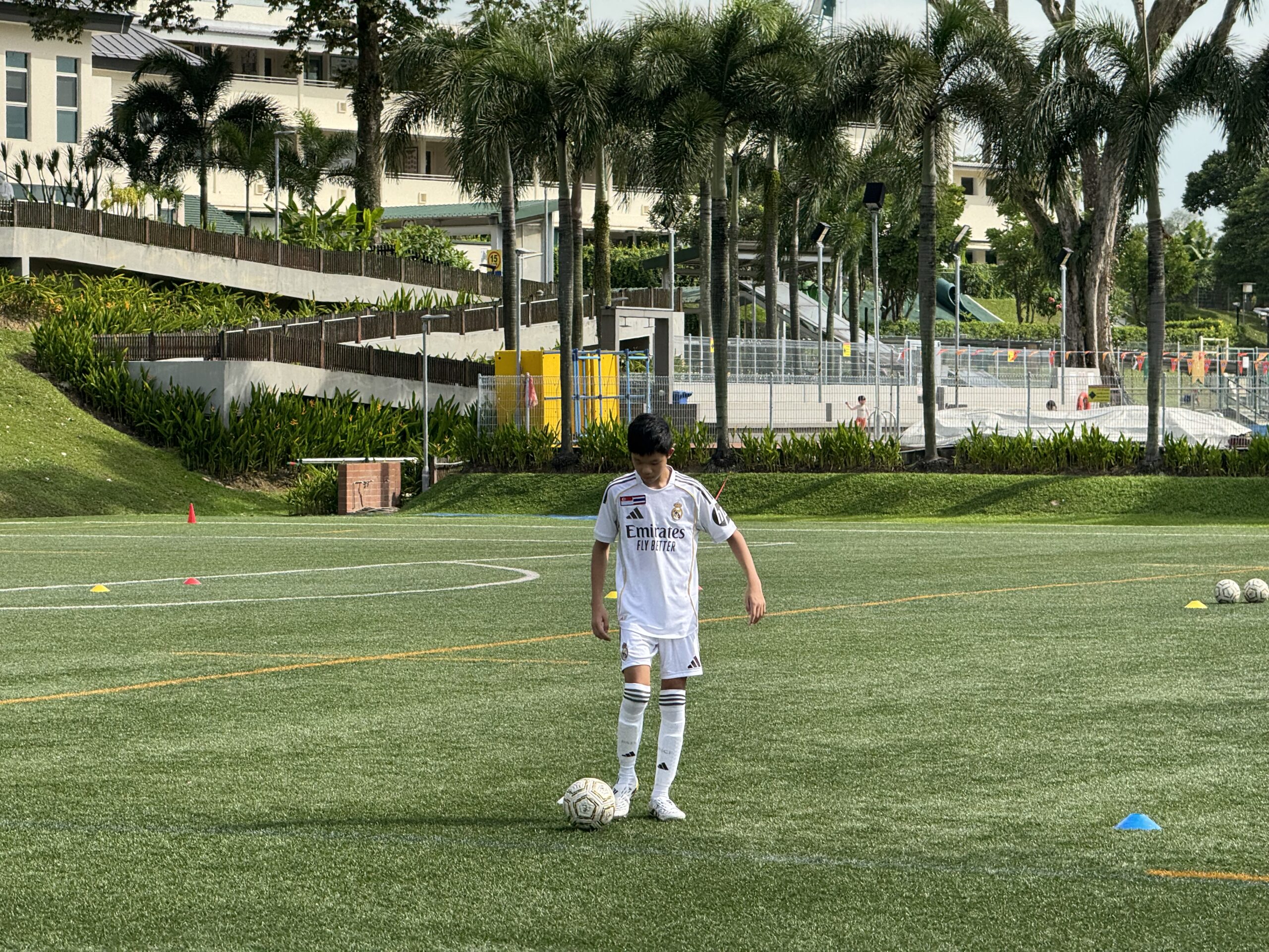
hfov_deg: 16.4
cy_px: 476
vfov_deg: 12.3
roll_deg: -0.3
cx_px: 634
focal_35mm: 120
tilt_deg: -0.4
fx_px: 4399
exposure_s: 1/891
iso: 50
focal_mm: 15.66
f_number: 2.8
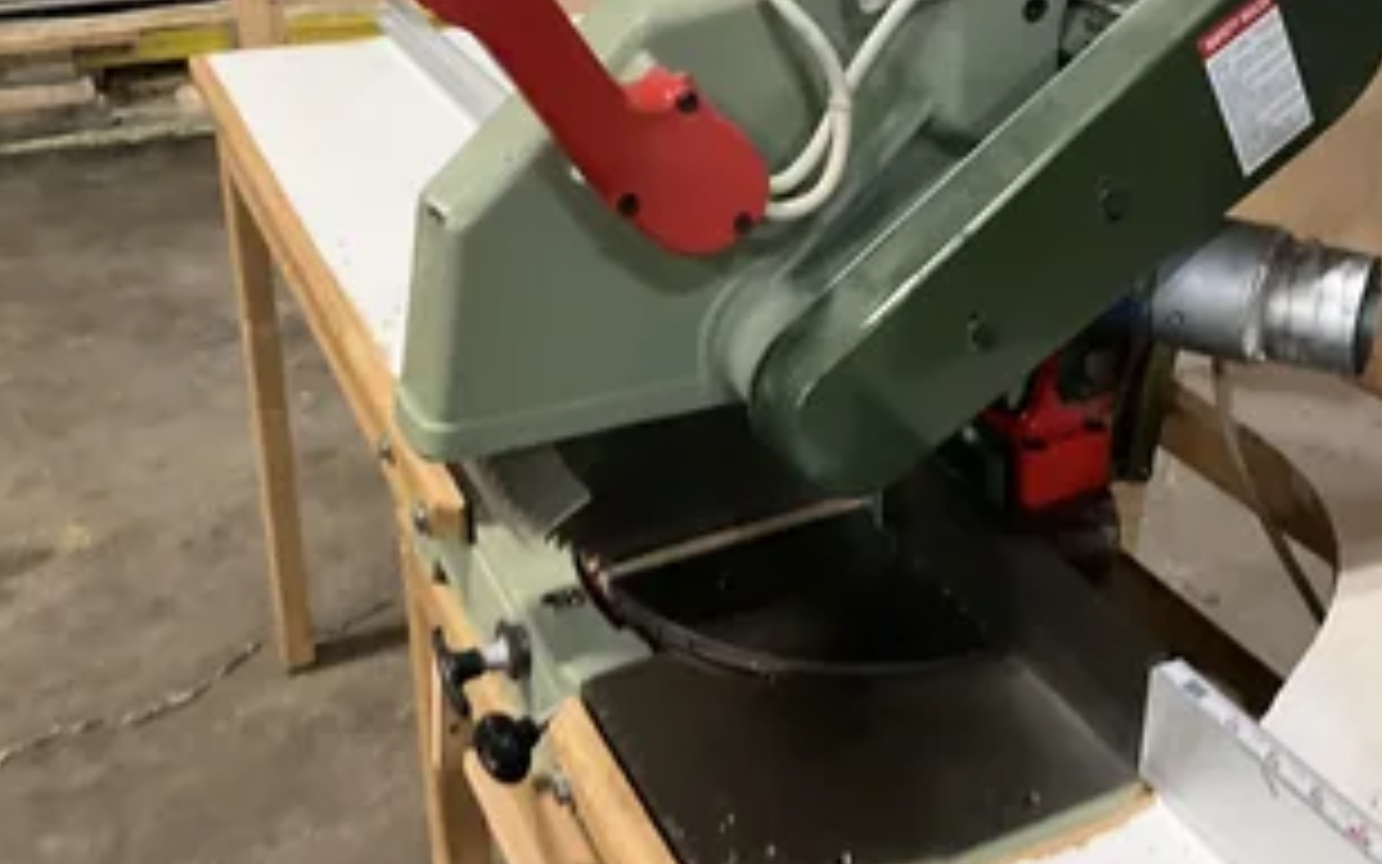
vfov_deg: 31.5
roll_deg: -0.2
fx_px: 1507
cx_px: 788
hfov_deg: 49.1
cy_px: 220
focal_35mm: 40
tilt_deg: -23.1
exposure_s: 1/40
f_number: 1.8
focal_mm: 3
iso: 320
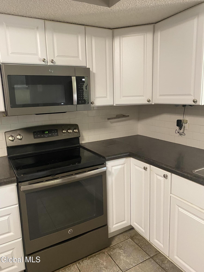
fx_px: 204
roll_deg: +3.0
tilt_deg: -9.5
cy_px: 136
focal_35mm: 26
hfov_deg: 53.1
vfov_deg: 67.3
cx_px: 102
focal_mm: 4.25
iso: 400
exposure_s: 1/40
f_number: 1.8
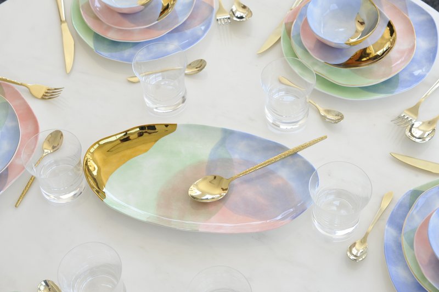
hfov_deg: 32.4
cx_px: 220
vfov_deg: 21.9
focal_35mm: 62
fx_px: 755
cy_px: 146
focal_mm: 62
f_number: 6.7
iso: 560
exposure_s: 1/180
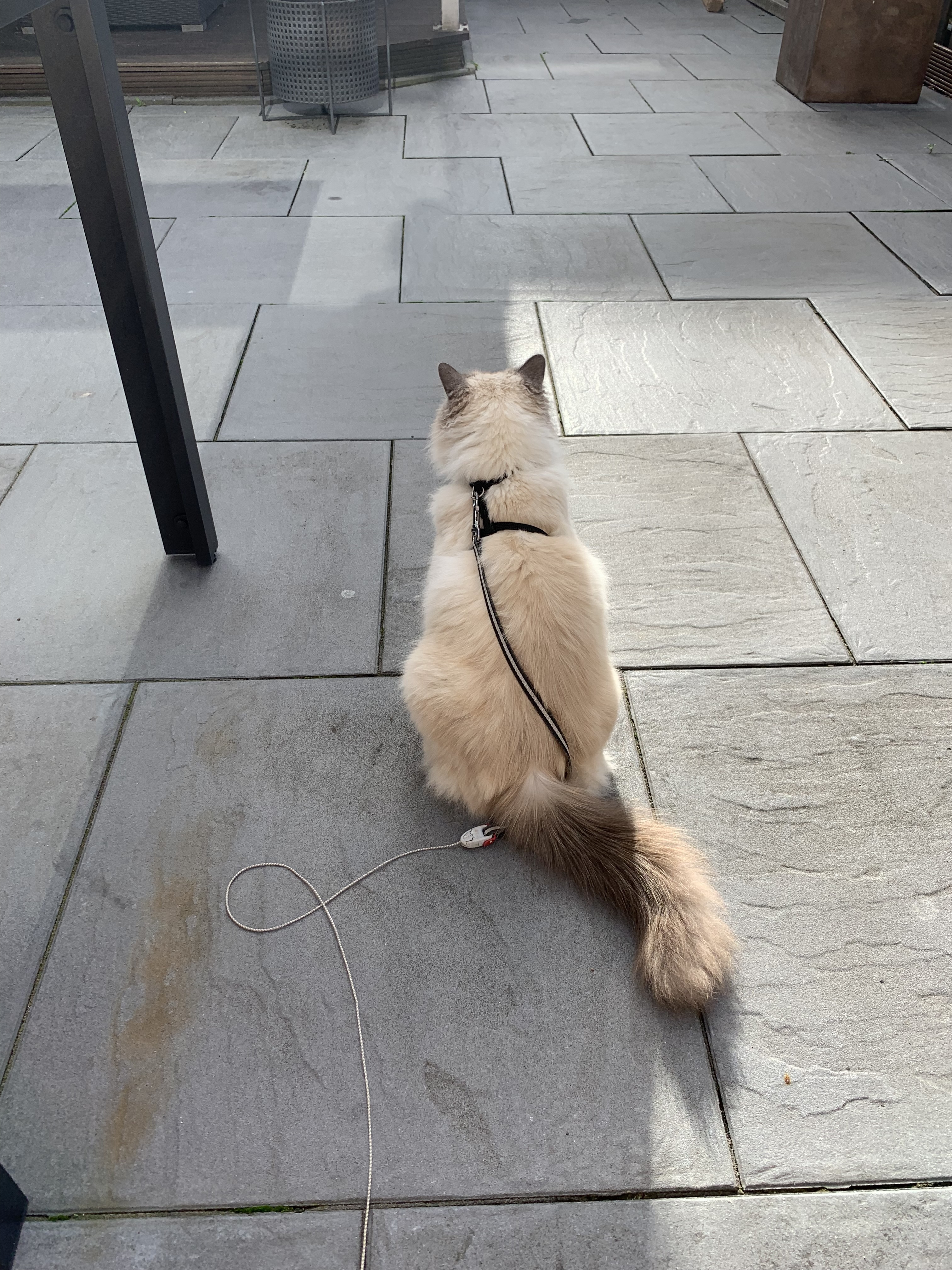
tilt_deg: -39.0
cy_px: 635
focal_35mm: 26
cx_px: 476
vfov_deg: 67.3
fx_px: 953
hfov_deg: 53.1
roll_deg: +1.4
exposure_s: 1/1111
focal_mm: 4.25
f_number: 1.8
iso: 25
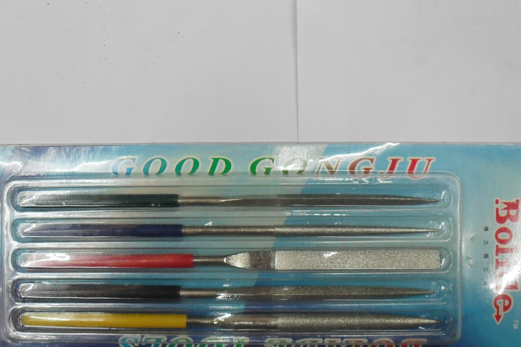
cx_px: 290
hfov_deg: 41.1
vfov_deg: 27.9
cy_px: 226
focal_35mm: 48
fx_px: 695
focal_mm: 6.2
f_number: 2.8
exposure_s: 1/45
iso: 200
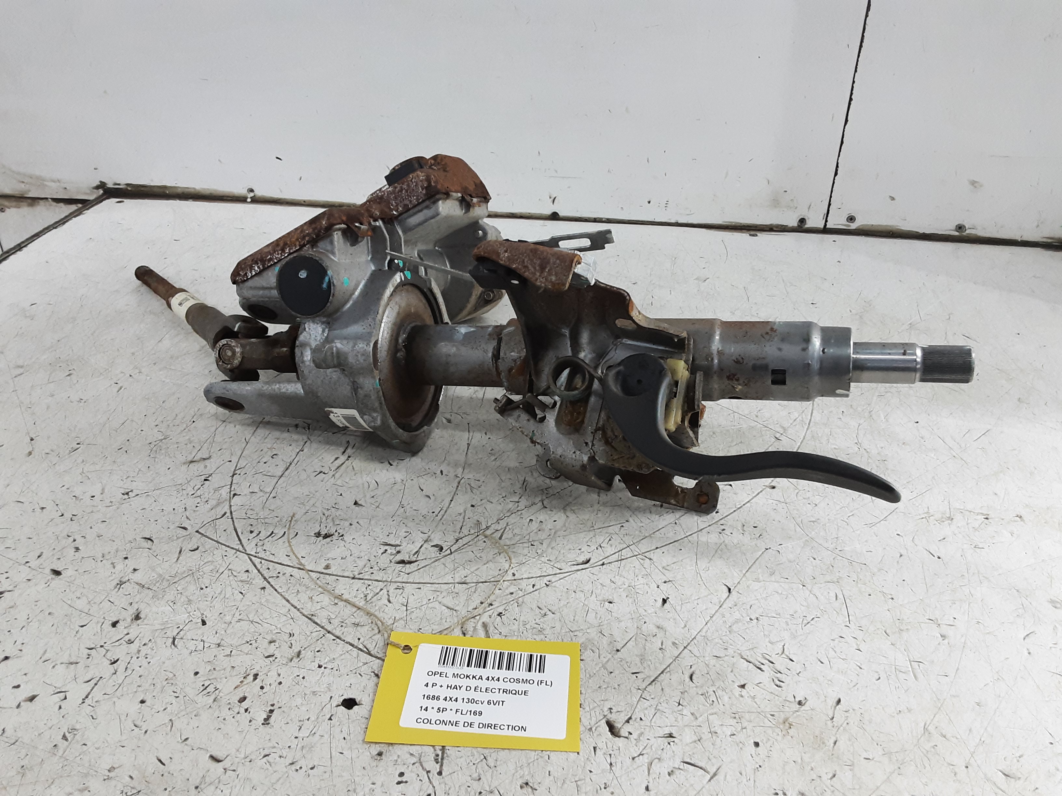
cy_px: 398
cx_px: 531
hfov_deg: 65.3
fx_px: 828
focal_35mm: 27
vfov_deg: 51.4
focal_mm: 2.91
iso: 125
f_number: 1.9
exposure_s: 1/50
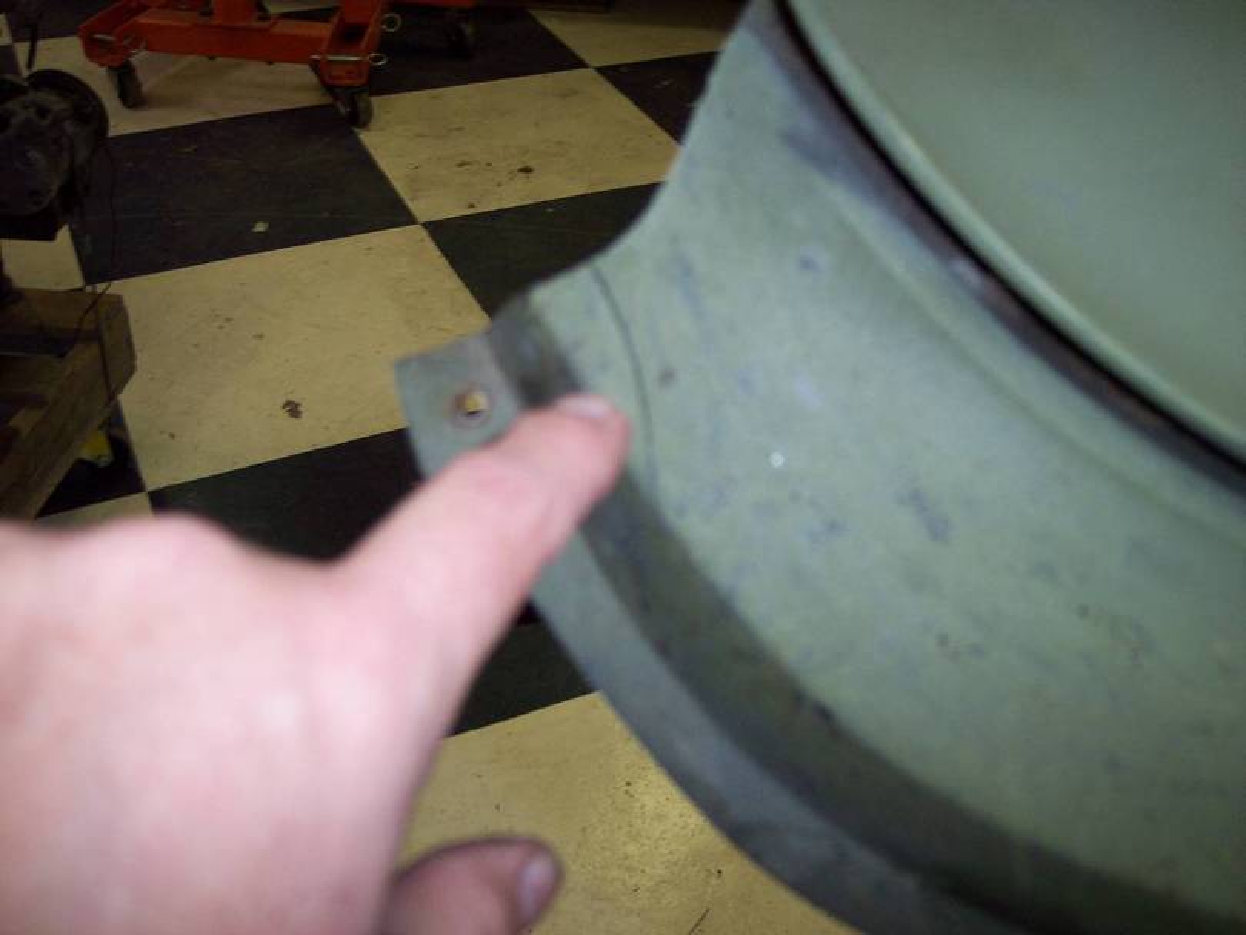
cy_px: 468
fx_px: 1368
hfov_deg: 49.0
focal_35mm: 38
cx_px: 623
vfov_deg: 37.7
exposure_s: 1/30
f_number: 2.8
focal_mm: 8
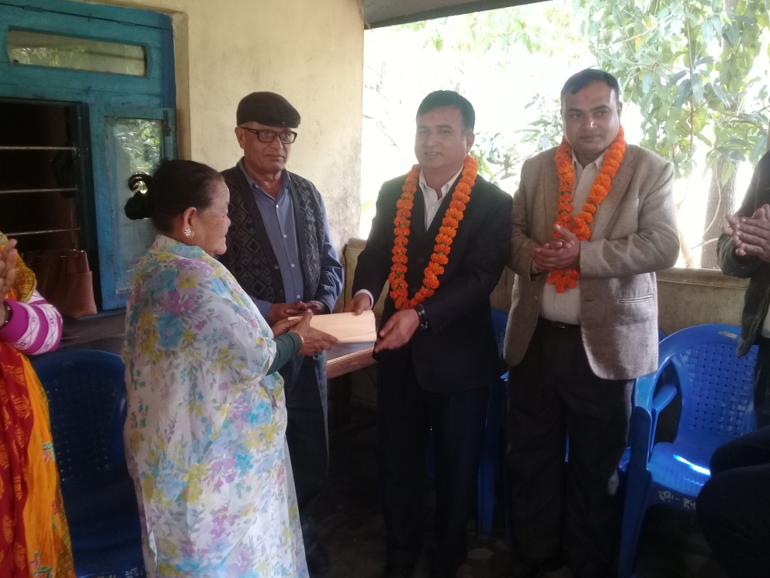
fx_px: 712
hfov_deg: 56.8
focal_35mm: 32
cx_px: 390
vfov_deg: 44.2
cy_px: 282
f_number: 2.2
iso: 80
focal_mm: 3.3
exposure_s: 1/33
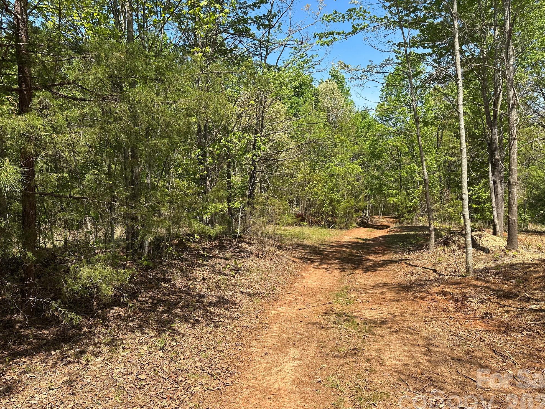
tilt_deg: -0.7
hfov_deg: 69.4
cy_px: 210
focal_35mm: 25
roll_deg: +0.7
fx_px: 394
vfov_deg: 54.9
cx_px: 281
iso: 80
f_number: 1.78
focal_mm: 6.86
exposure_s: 1/2353
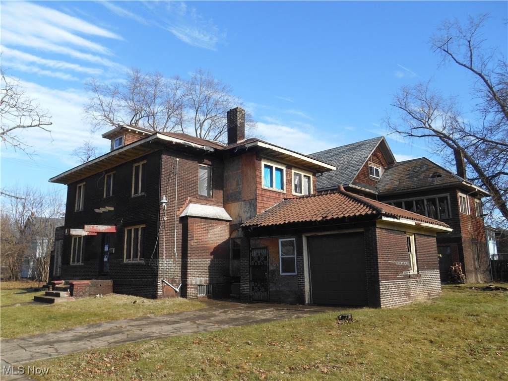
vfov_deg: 53.1
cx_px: 254
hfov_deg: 67.3
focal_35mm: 26
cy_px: 190
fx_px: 382
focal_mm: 4.7
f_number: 3.4
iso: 80
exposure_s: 1/500
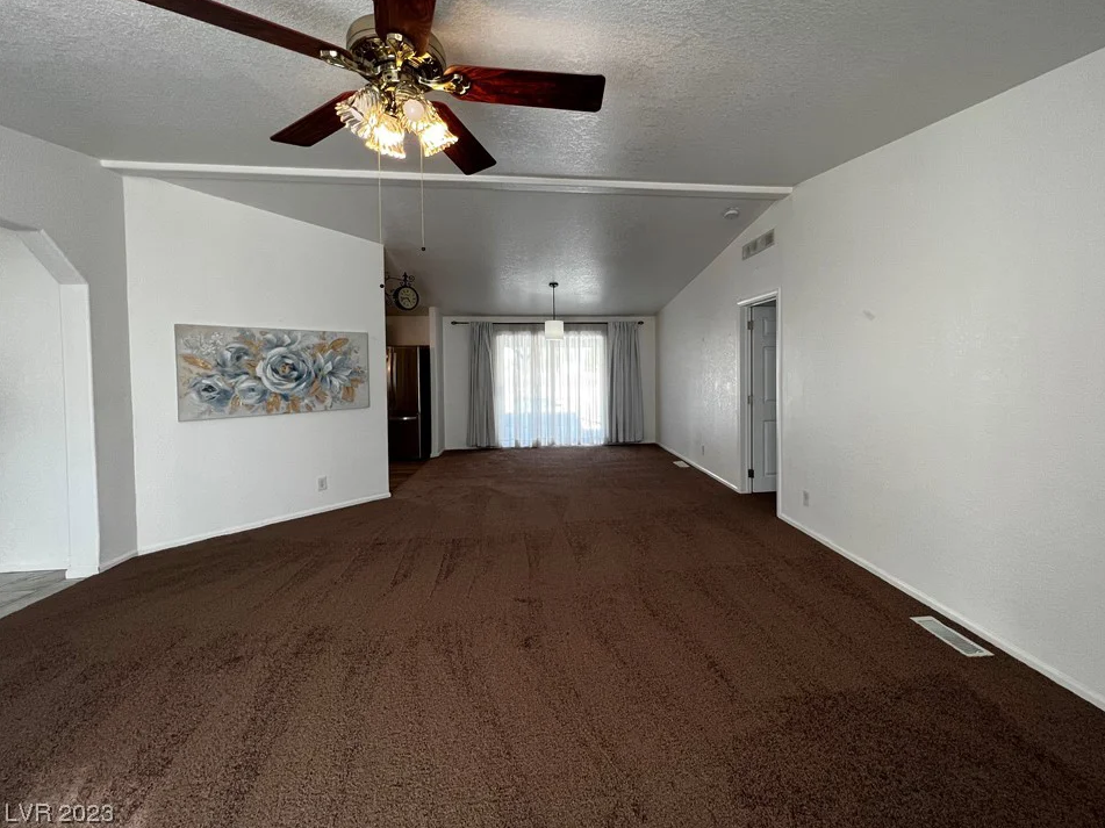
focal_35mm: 14
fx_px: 447
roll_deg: +0.5
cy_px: 387
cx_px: 593
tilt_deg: -3.1
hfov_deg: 101.9
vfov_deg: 85.5
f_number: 1.8
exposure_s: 1/120
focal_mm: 1.57
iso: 125
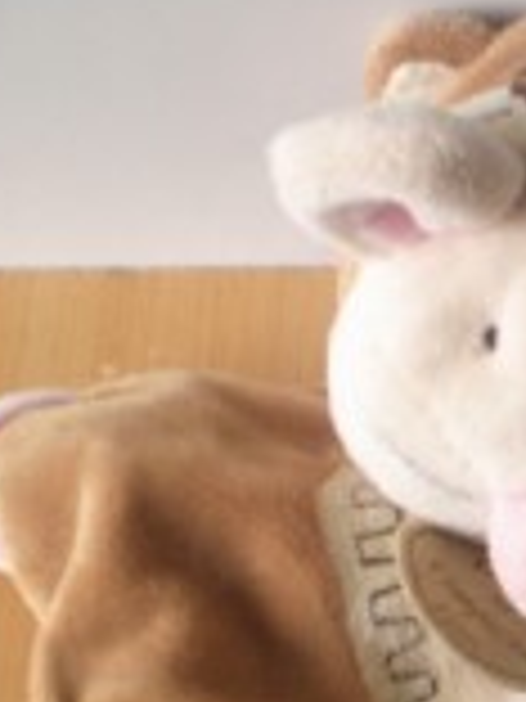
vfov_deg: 15.4
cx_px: 665
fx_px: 2573
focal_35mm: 127
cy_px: 603
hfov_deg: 11.4
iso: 64
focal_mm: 6.3
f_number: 3.1
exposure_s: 1/65.2
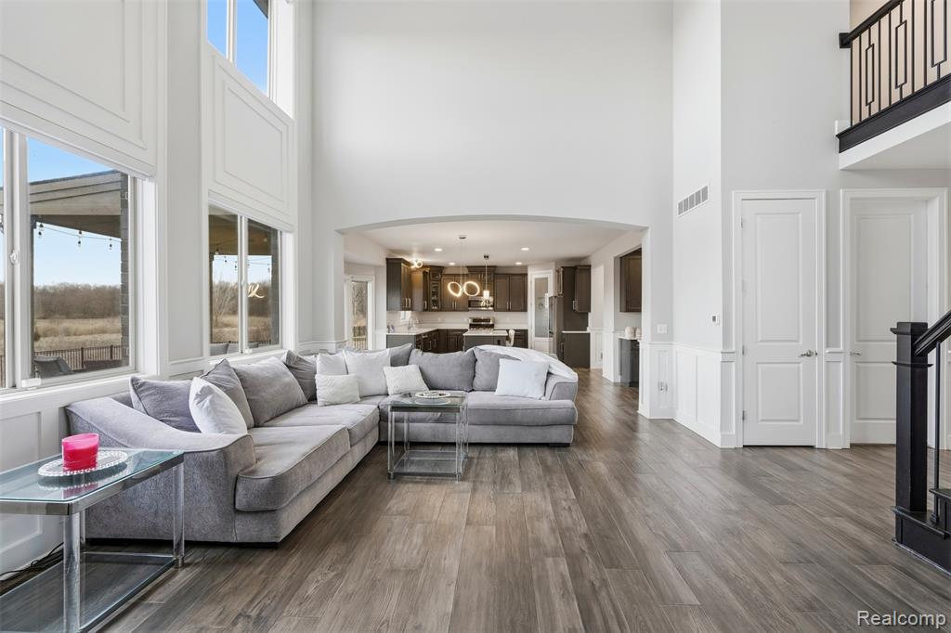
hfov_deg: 96.8
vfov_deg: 73.7
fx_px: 423
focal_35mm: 16
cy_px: 316
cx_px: 476
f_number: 8
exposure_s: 1/250
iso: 250
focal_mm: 16
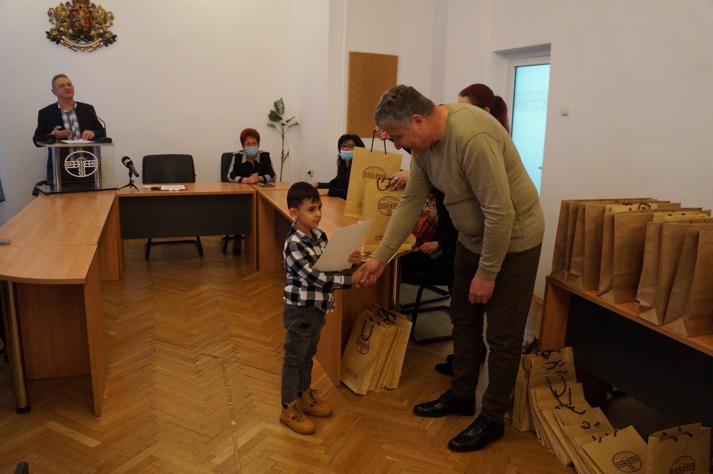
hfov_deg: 67.4
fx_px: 534
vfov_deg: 47.9
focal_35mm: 27
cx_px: 356
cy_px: 237
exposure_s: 1/125
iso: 3200
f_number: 3.5
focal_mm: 18
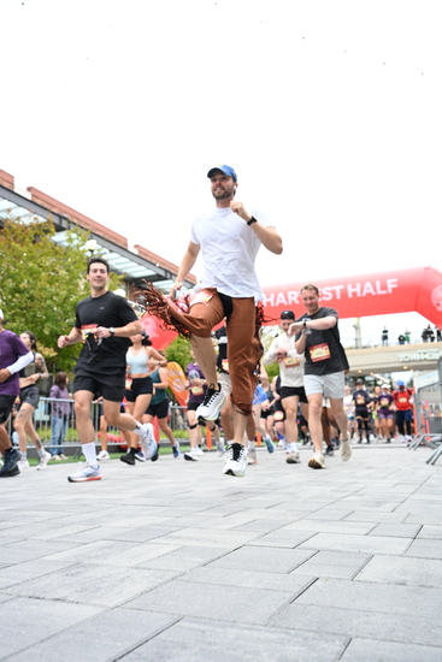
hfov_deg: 42.3
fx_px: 571
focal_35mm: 31
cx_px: 221
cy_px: 331
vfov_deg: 60.3
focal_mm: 31
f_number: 4
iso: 2000
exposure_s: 1/640
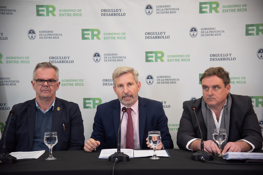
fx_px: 511
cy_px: 88
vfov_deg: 19.5
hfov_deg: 28.8
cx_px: 132
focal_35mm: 70
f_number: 4
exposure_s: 1/250
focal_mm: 70
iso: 1000
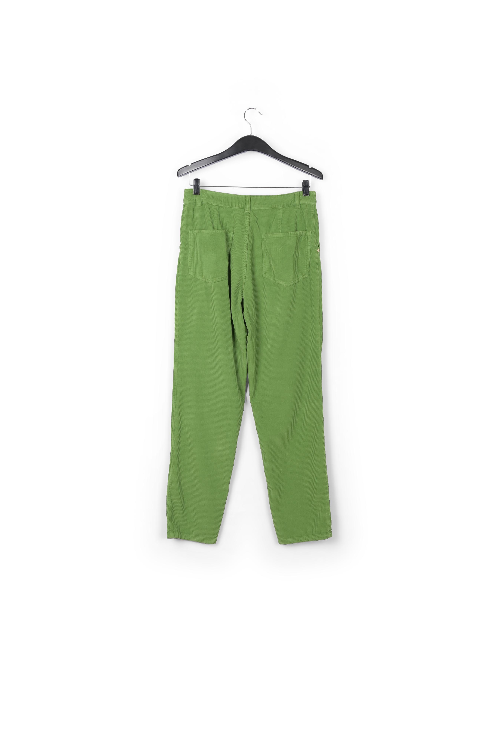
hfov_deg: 35.0
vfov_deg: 50.7
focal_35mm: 38
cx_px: 252
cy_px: 378
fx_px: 796
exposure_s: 1/200
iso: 100
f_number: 11
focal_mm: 38
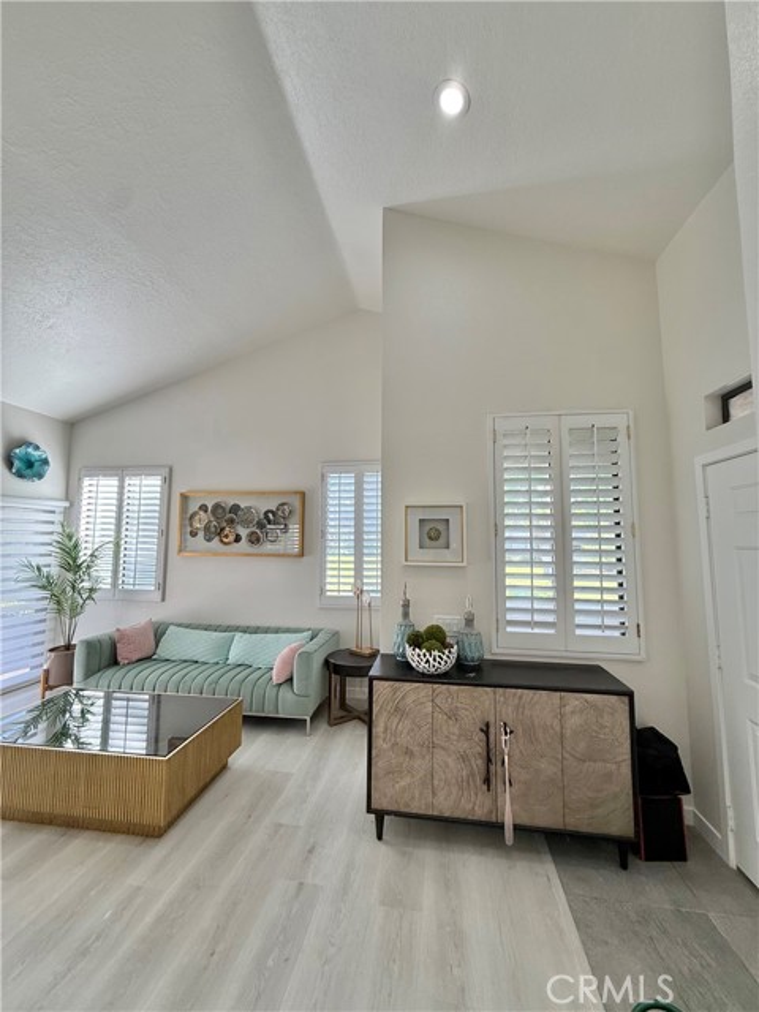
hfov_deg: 85.7
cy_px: 506
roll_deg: -0.3
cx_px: 380
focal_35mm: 14
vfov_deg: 102.1
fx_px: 409
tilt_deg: +6.7
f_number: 2.2
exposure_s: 1/120
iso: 100
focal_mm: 2.22
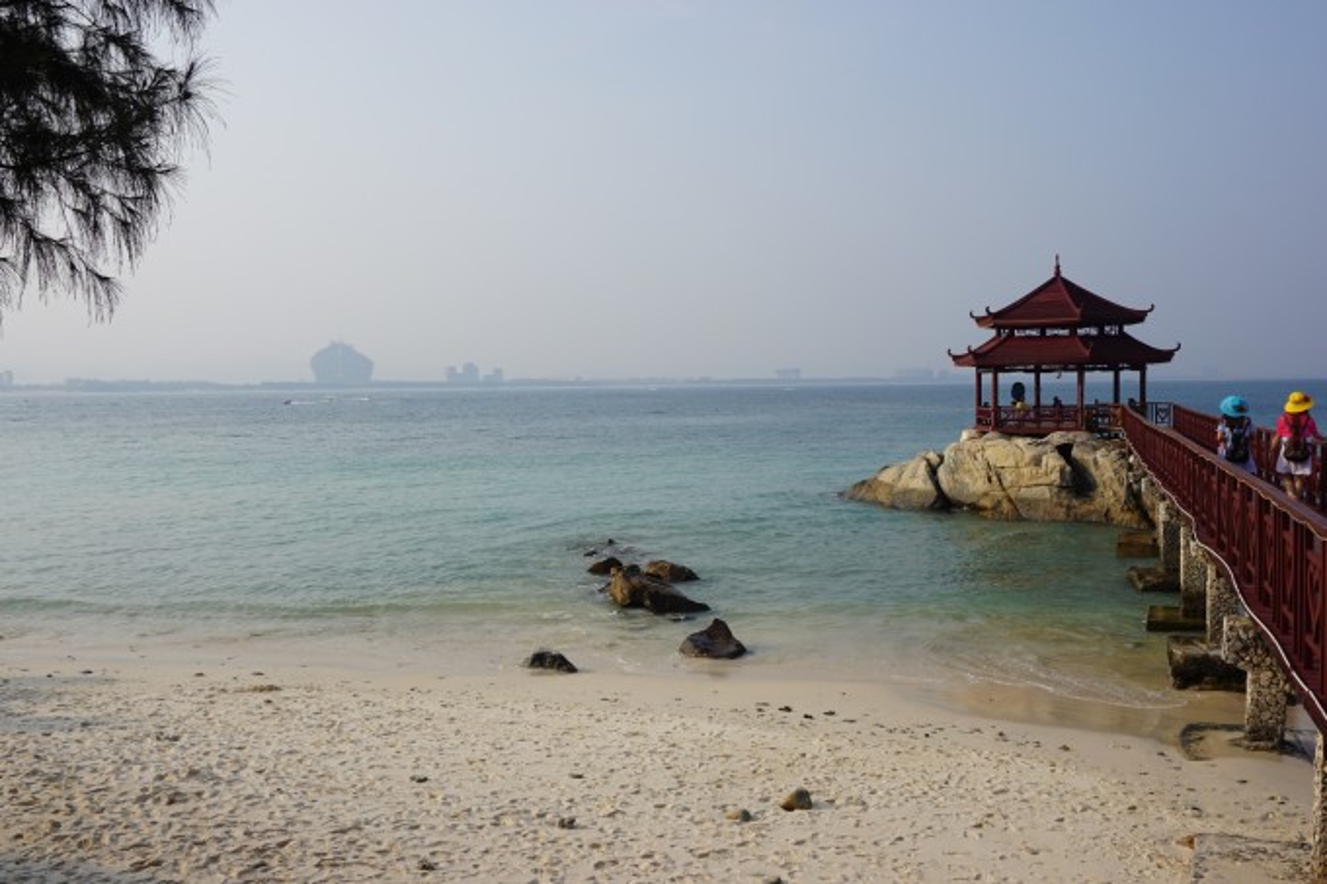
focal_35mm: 32
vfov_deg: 41.7
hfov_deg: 59.5
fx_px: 1161
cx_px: 664
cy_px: 442
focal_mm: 21
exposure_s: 1/160
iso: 100
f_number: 11
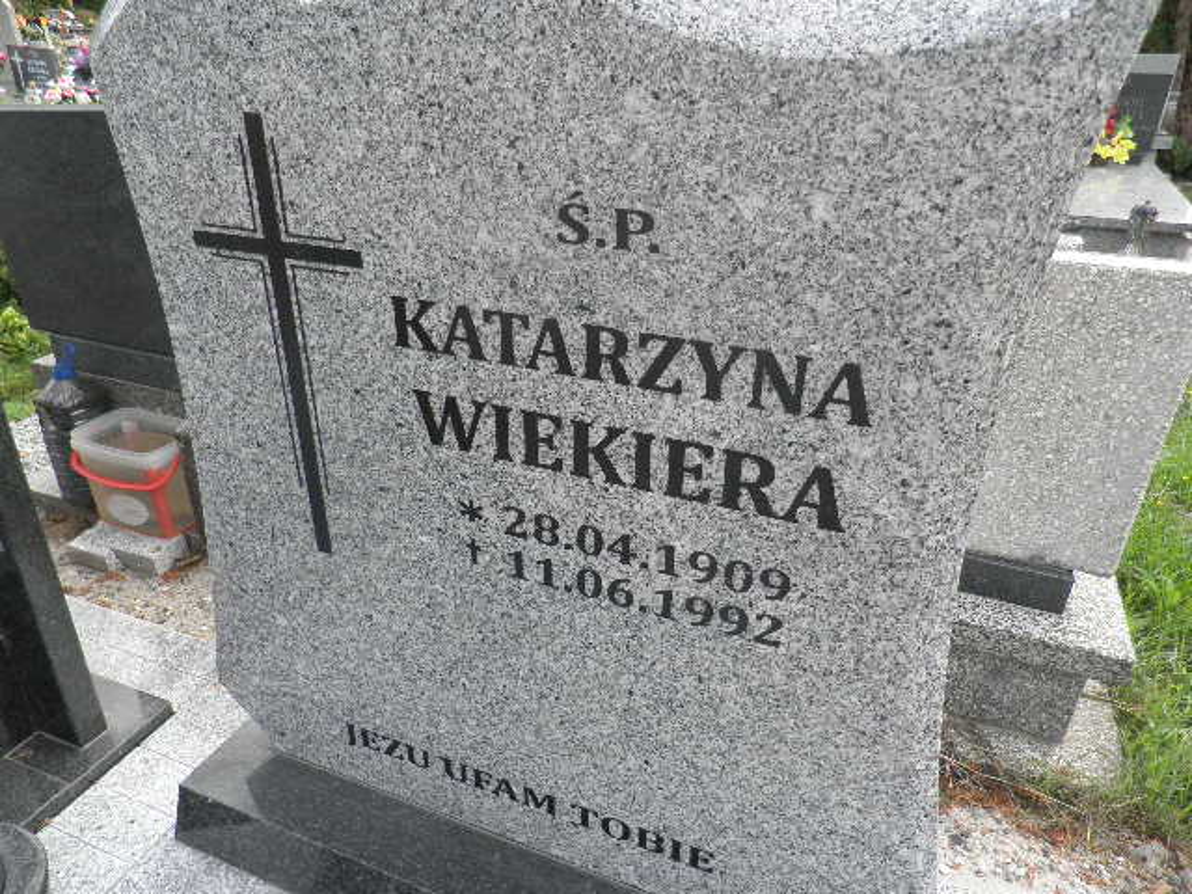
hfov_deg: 71.6
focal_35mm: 24
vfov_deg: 56.8
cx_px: 596
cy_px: 447
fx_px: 826
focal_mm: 4.3
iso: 64
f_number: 3.3
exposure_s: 1/160
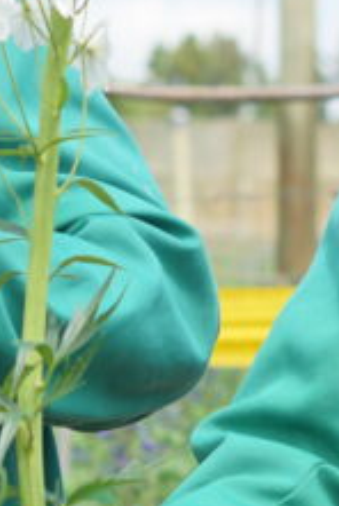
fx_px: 4886
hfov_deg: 3.9
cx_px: -314
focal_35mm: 347
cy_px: 339
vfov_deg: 5.9
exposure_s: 1/320
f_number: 4.5
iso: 100
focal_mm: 50
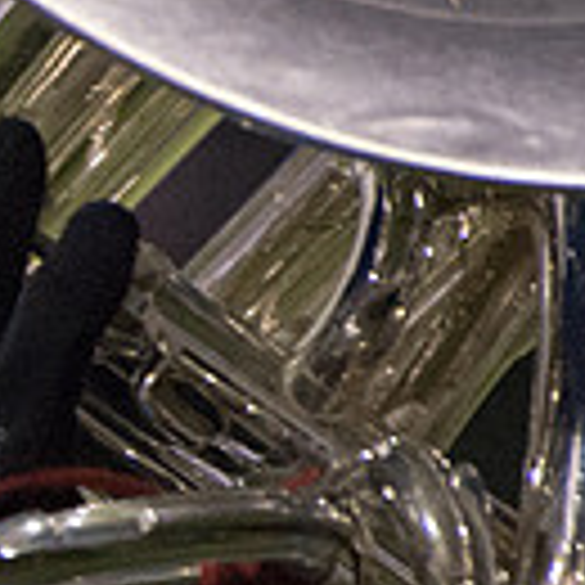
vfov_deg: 1.5
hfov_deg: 1.5
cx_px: -635
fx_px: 23039
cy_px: 668
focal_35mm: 1205
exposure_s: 1/200
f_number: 5.3
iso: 12800
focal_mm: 210
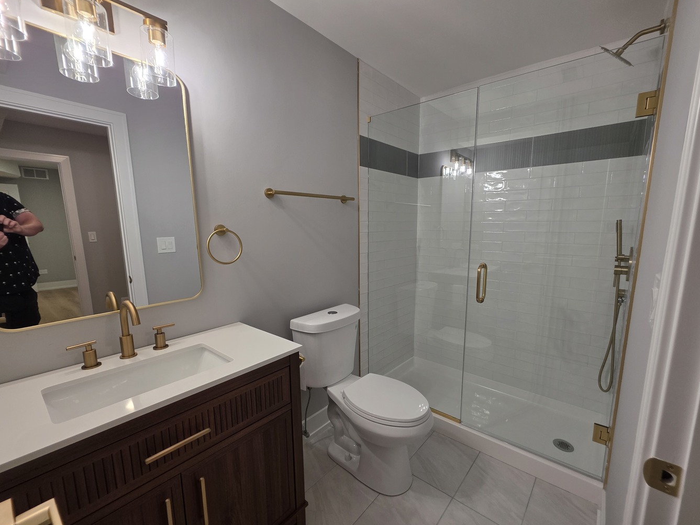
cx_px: 369
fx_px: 283
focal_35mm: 14
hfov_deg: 102.0
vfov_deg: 85.6
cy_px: 276
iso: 100
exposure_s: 1/120
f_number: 1.9
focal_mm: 2.2
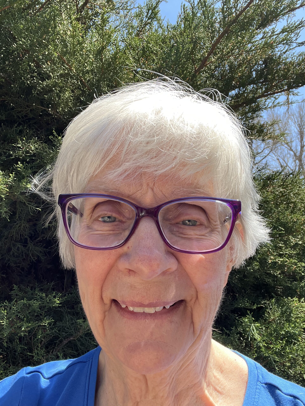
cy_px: 203
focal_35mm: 30
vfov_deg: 60.0
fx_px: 352
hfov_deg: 46.8
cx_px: 152
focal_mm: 2.71
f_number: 2.2
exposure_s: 1/226
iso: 32
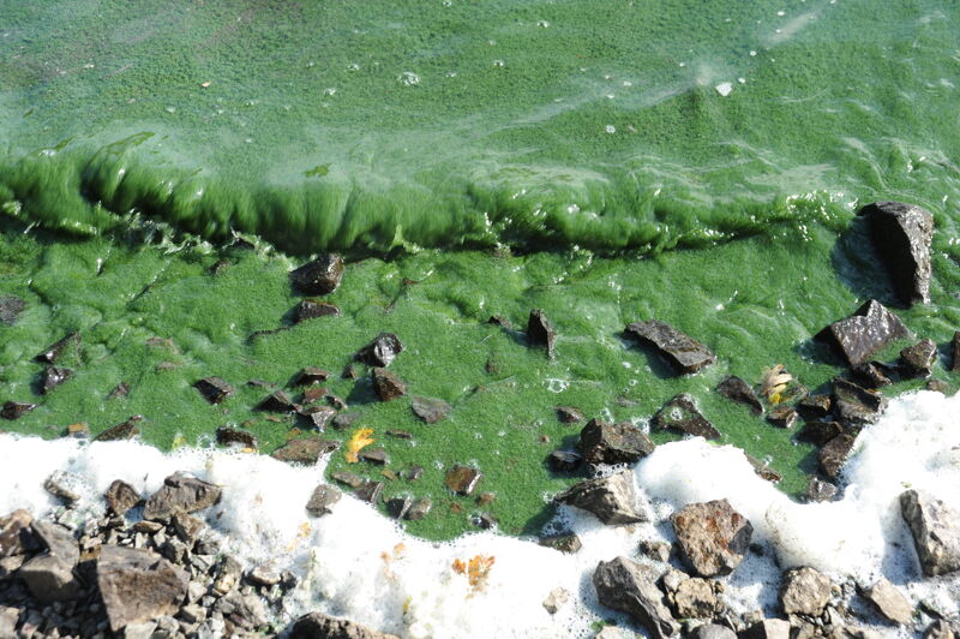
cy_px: 320
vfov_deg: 24.6
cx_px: 480
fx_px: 1465
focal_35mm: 55
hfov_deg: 36.3
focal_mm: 55
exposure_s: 1/125
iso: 200
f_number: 8
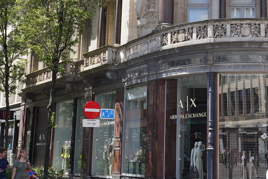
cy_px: 67
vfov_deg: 23.7
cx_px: 244
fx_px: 424
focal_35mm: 57
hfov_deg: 33.1
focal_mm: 24
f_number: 8
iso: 100
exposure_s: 1/100
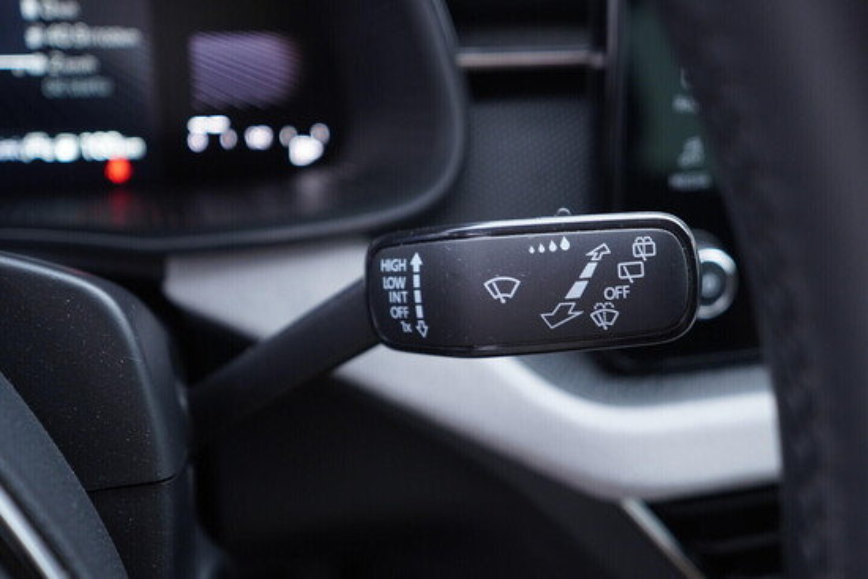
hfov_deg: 53.1
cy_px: 290
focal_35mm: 36
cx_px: 434
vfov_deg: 36.9
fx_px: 868
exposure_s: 1/40
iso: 320
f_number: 2.8
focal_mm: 24
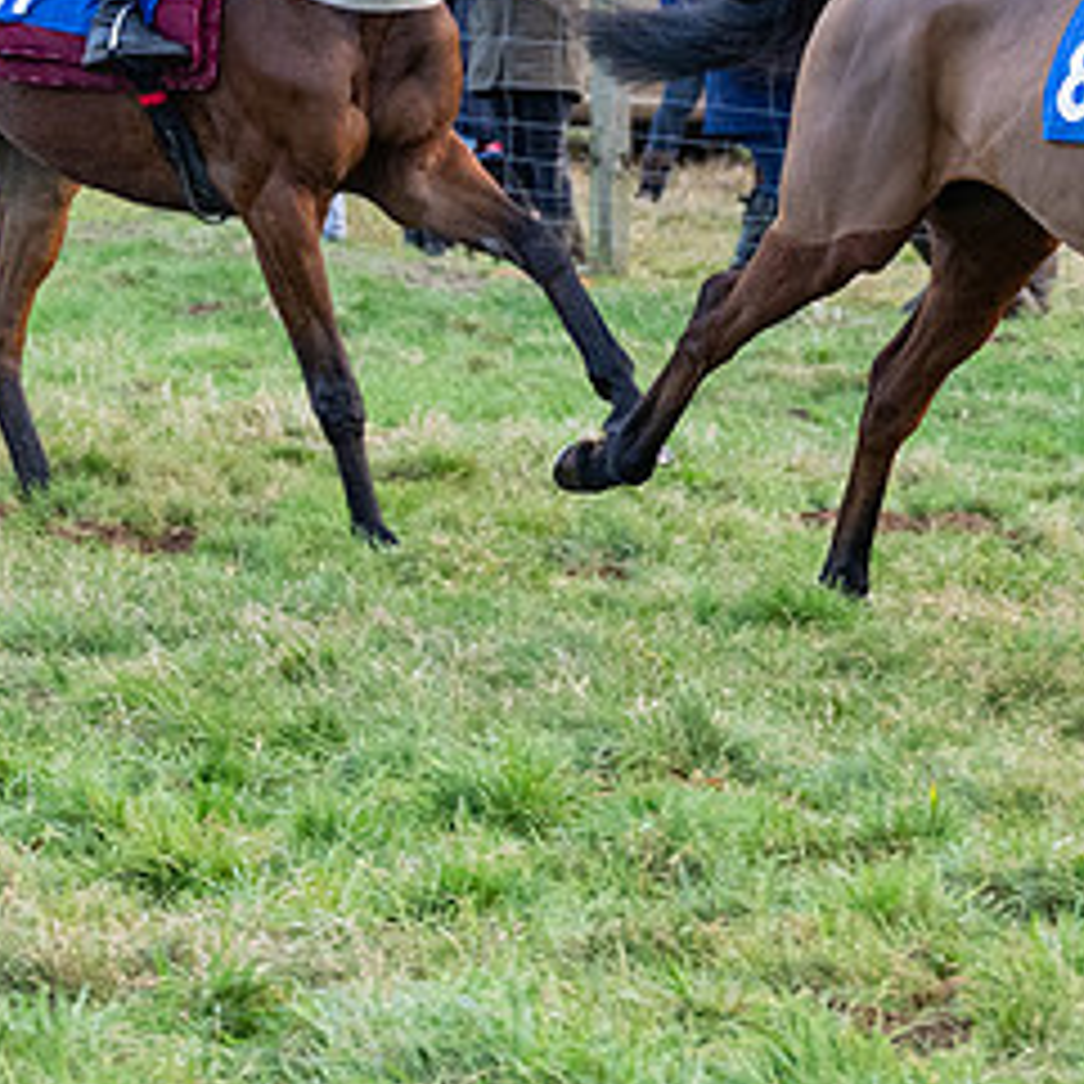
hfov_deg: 6.6
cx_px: 337
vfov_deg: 6.6
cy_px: 81
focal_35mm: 265
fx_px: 9389
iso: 1250
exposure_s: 1/500
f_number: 4
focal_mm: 74
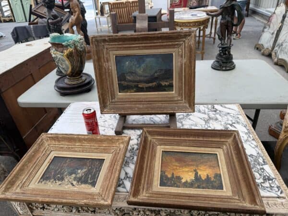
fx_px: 200
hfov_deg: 71.6
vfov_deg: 56.8
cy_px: 108
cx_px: 144
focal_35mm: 24
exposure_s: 1/403
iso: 80
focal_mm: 6.76
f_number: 1.78
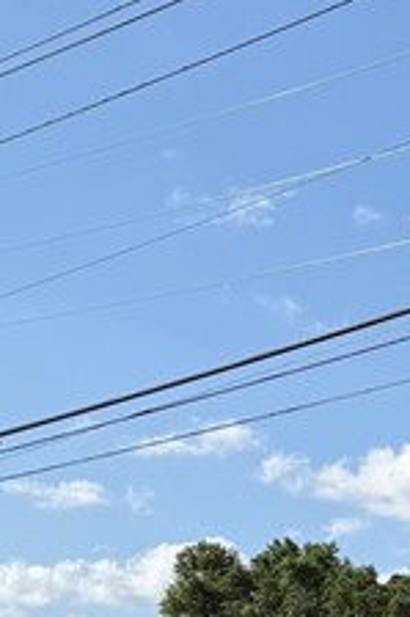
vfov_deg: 17.6
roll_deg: -1.0
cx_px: 572
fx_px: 1950
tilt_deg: +6.6
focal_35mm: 114
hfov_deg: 11.6
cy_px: 609
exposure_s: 1/7353
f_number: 1.78
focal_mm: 6.76
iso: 80
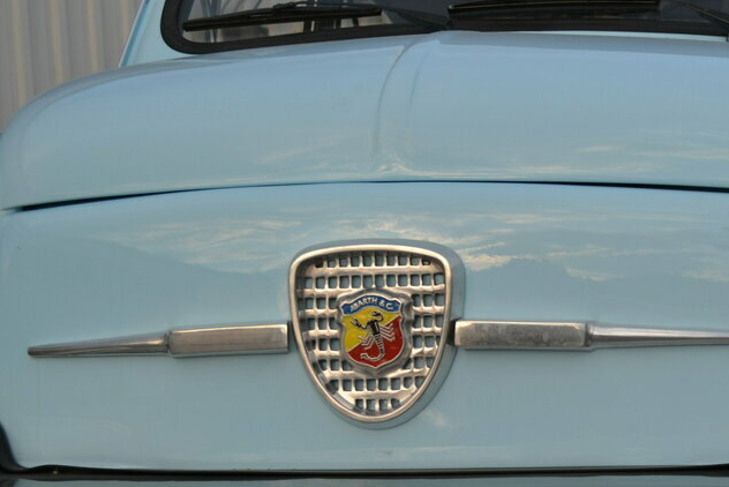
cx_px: 672
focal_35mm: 74
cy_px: 387
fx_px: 1499
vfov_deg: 18.3
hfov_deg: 26.3
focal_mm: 26
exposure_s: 1/125
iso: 140
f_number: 5.6
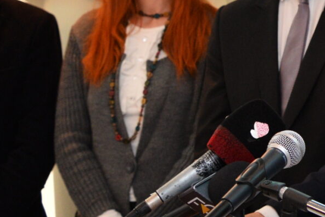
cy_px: -9
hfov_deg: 14.1
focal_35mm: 134
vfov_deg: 10.1
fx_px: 1210
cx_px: 513
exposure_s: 1/80
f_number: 4.5
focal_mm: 31
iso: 800
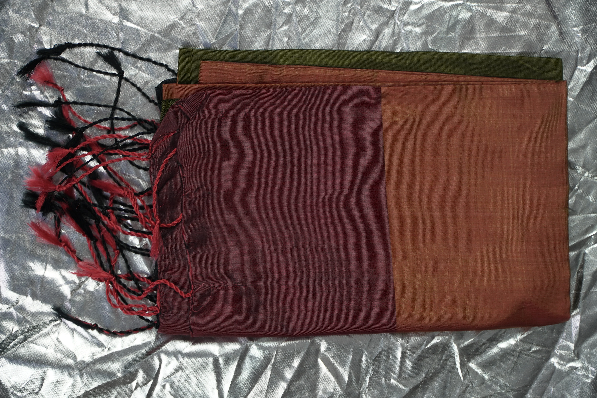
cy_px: 199
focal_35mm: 92
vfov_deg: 14.9
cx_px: 298
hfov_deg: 22.3
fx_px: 1517
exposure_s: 1/100
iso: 160
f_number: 4
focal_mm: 61
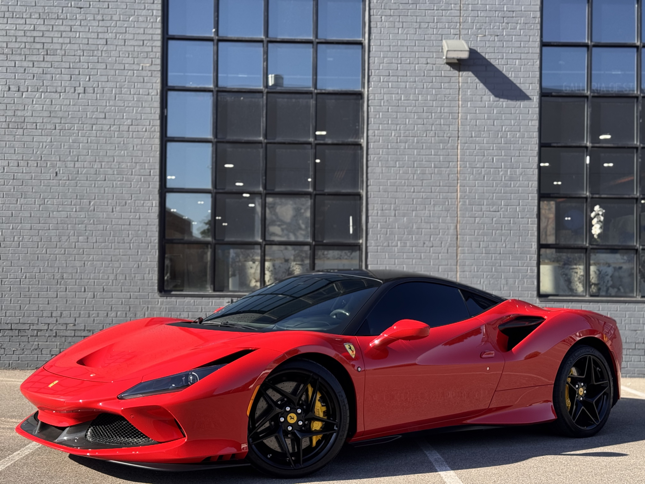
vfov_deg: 30.3
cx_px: 322
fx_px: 894
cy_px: 242
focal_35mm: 48
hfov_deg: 39.7
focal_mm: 6.76
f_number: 1.78
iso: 64
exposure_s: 1/1238
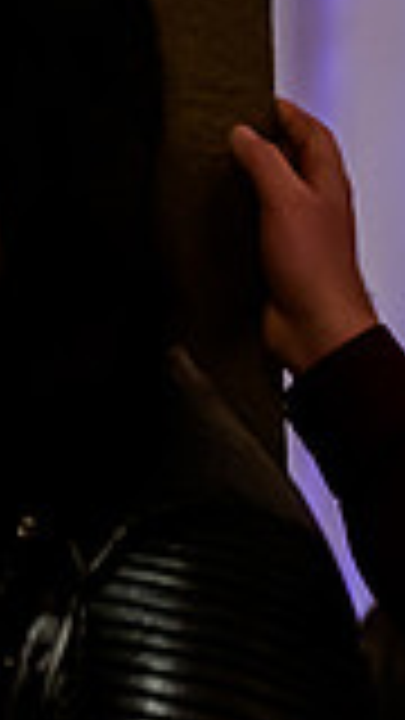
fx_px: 11455
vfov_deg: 3.6
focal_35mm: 600
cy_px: 223
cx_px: 963
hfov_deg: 2.0
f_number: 2.8
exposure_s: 1/250
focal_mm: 105
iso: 4000
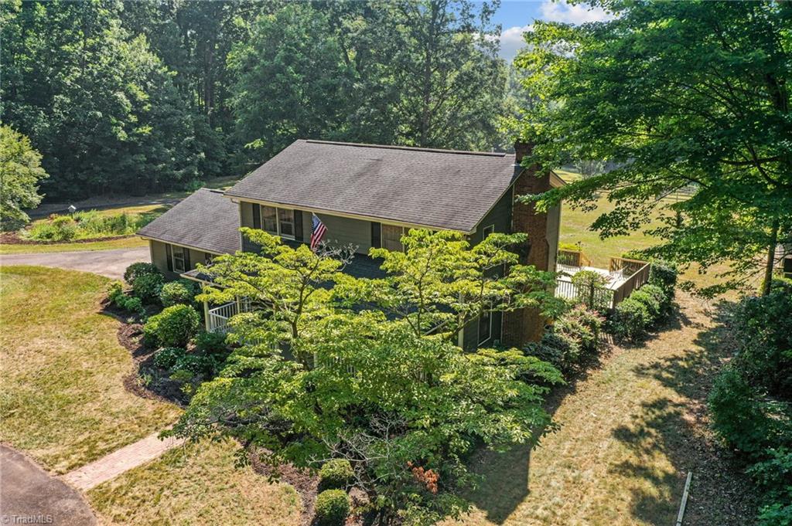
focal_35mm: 28
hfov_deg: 65.5
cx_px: 396
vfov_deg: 46.3
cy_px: 263
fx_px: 615
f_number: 5
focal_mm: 10.26
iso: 100
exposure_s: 1/200
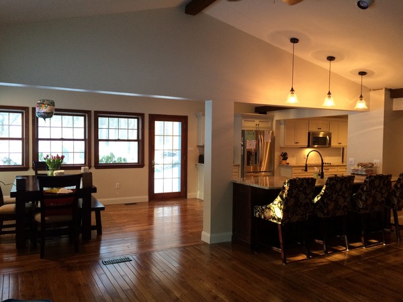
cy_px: 151
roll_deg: +0.9
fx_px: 338
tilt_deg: -2.2
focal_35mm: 29
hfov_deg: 61.7
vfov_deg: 48.2
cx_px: 202
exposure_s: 1/30
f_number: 2.2
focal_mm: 4.15
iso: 80
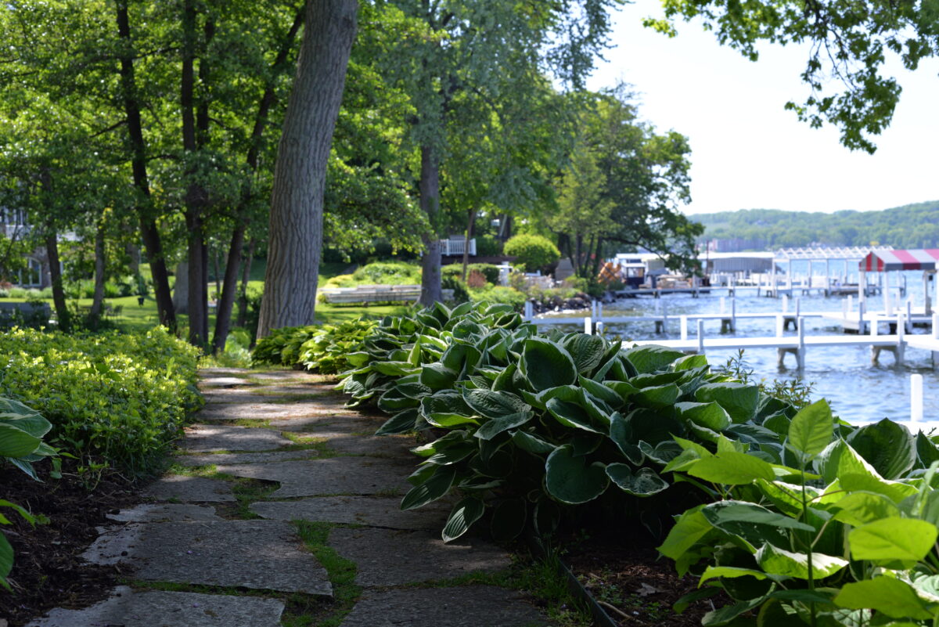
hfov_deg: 39.6
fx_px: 1305
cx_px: 470
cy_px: 314
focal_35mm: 50
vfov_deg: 27.0
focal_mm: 50
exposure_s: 1/200
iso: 200
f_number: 7.1
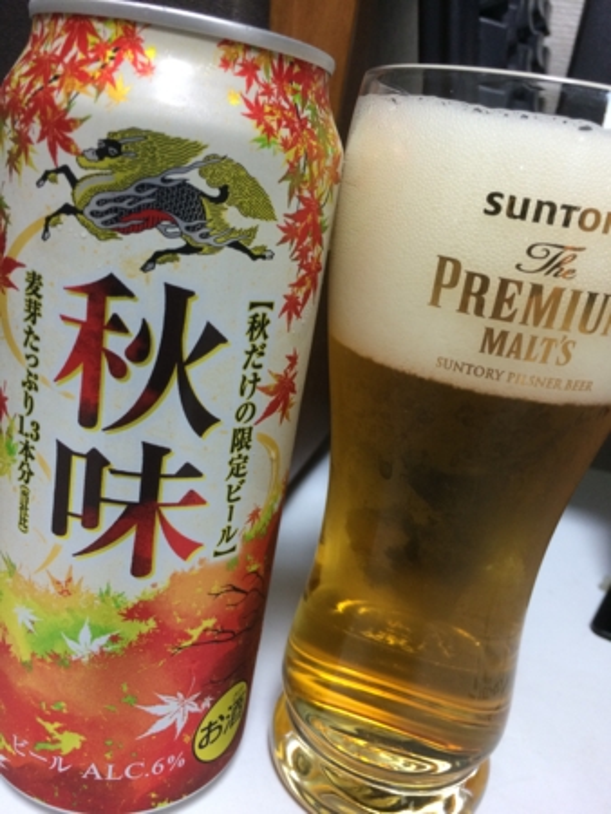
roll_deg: -7.7
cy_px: 407
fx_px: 682
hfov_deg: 48.3
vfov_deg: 61.6
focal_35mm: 29
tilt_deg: -19.6
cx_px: 306
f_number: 2.2
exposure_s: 1/33
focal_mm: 4.15
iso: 160
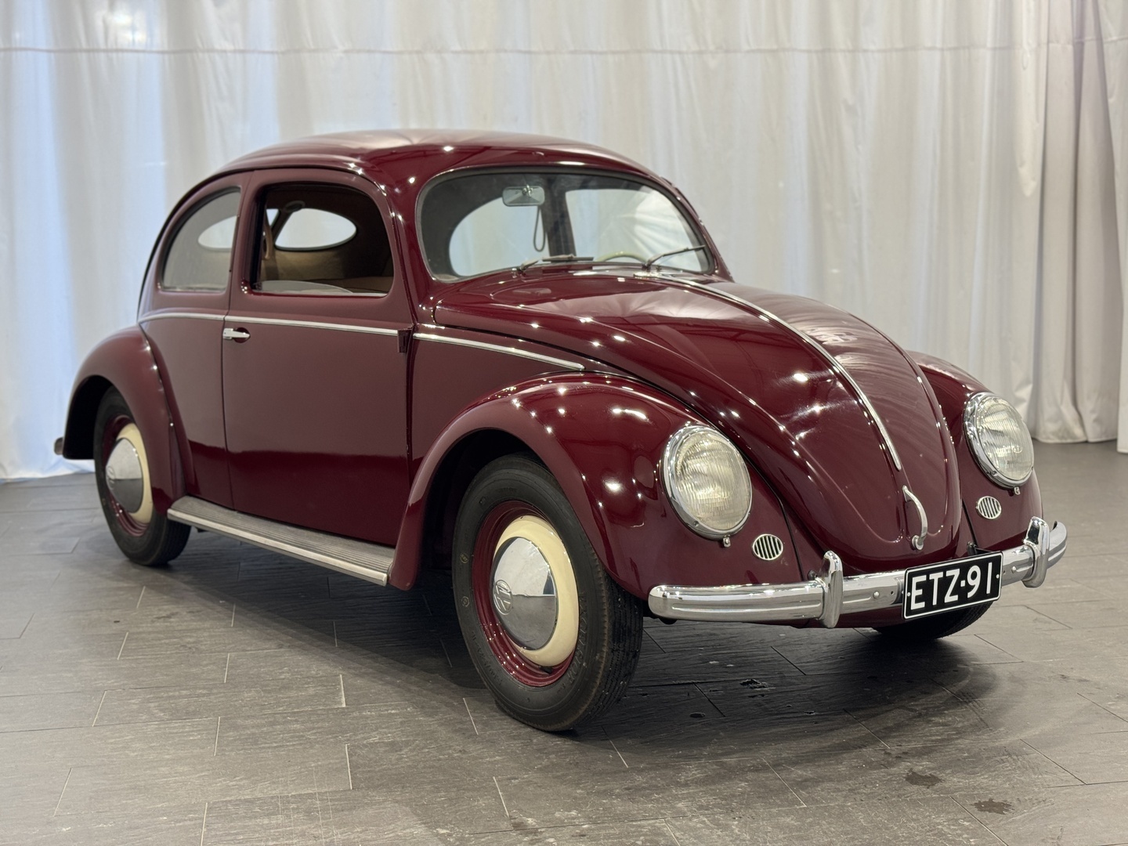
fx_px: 1564
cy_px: 423
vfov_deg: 30.3
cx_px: 564
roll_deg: +1.0
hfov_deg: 39.7
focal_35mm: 48
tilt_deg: -8.4
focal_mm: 6.76
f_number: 1.78
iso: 100
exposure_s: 1/100
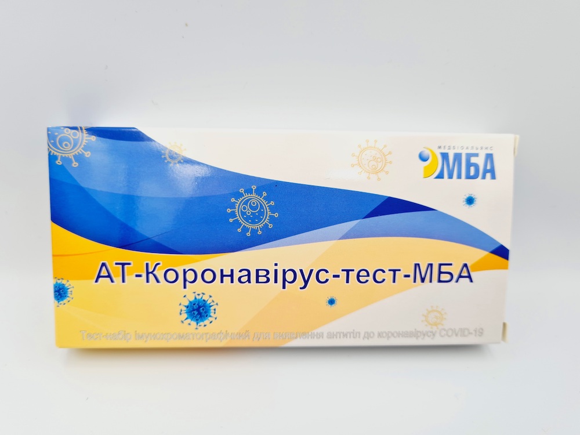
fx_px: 436
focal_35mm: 26
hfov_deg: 67.3
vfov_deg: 53.1
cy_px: 218
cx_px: 290
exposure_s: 1/487
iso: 50
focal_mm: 5.4
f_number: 1.8
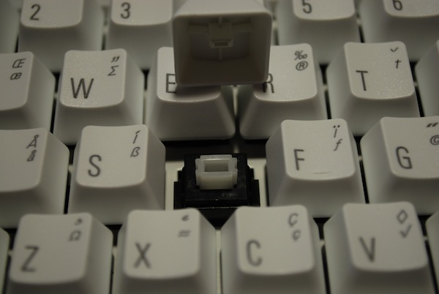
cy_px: 147
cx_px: 220
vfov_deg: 20.7
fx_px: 806
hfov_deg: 30.5
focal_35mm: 66
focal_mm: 44
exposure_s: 1/30
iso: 200
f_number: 5.3
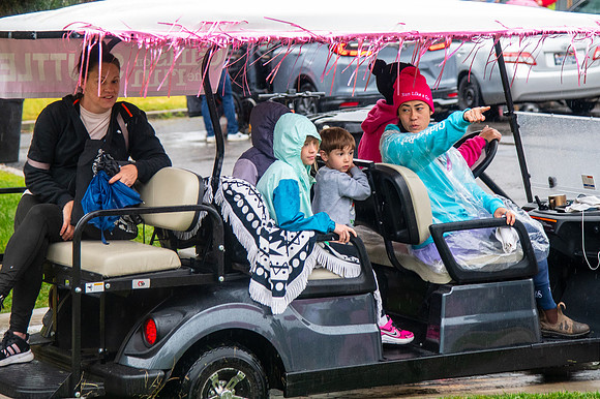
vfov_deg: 11.8
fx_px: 1924
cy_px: 128
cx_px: 300
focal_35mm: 116
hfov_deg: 17.7
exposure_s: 1/250
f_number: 4
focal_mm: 85
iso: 2500
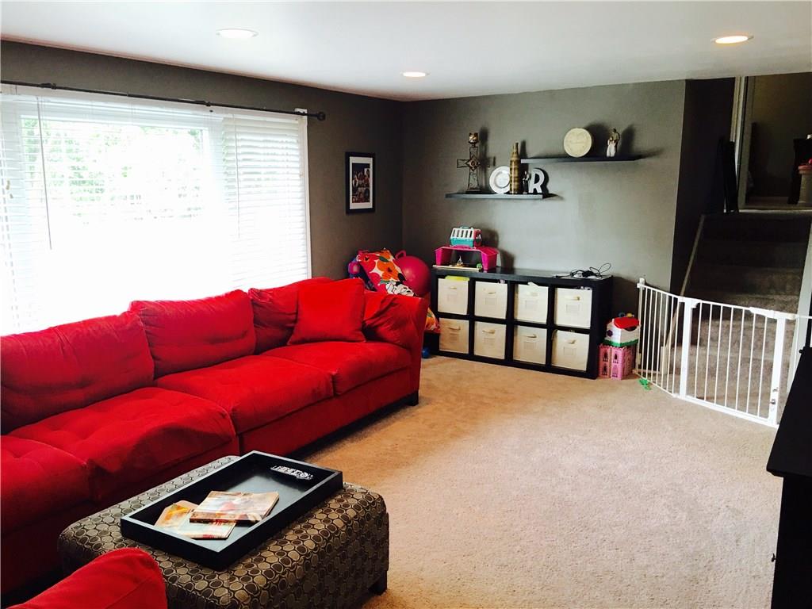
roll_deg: +0.5
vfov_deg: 48.2
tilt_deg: -9.8
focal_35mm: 29
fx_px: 680
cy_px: 304
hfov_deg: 61.7
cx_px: 406
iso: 40
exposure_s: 1/15
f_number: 2.2
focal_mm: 4.15
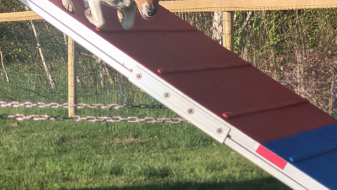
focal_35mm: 142
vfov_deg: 8.5
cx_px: 152
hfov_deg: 15.1
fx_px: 1269
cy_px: 8
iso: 25
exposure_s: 1/566
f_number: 2.4
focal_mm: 7.12
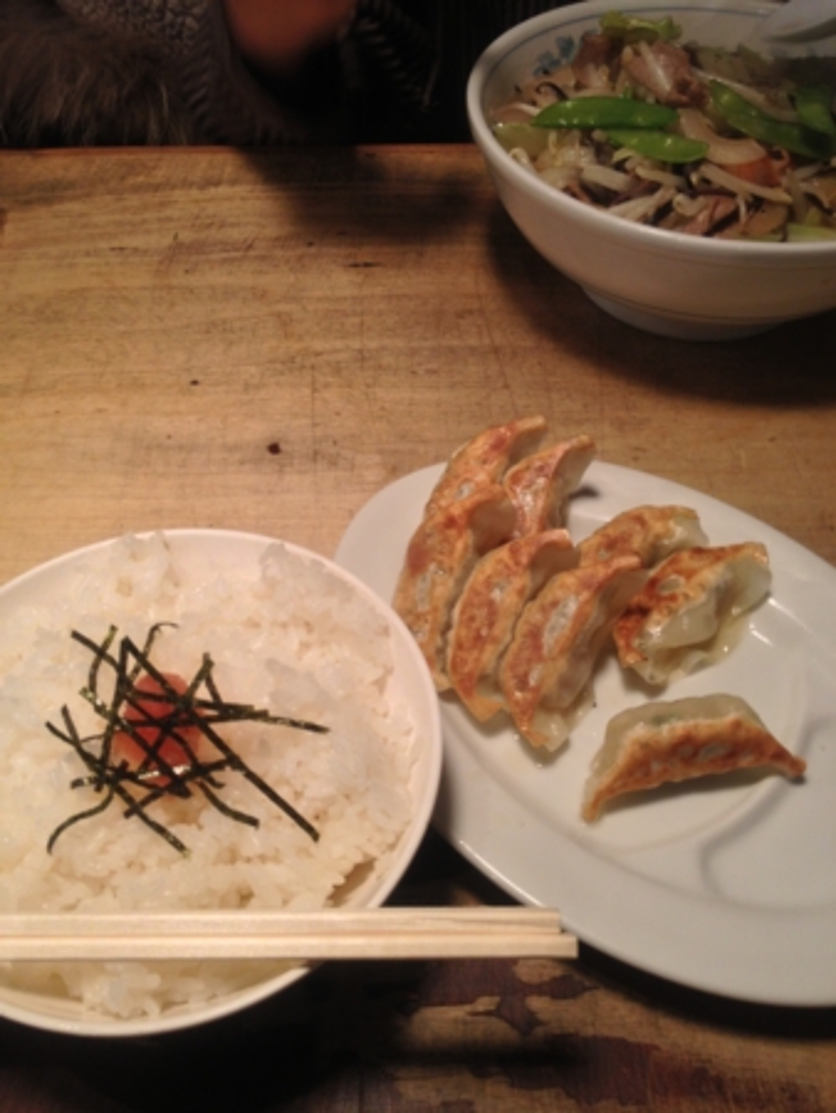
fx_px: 1126
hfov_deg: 40.7
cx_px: 418
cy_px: 556
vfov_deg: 52.6
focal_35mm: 35
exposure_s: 1/24
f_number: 2.4
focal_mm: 4.28
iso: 50
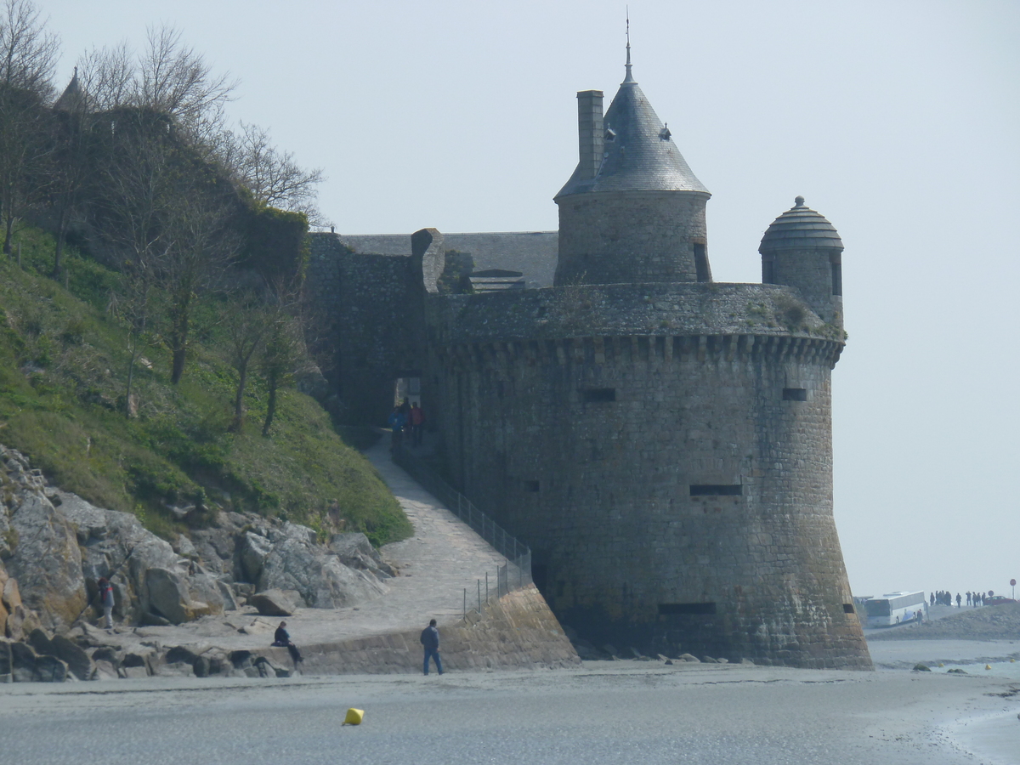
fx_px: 4980
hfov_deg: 11.7
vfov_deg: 8.8
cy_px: 382
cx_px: 510
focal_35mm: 169
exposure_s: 1/500
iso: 80
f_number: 5.6
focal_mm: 27.8
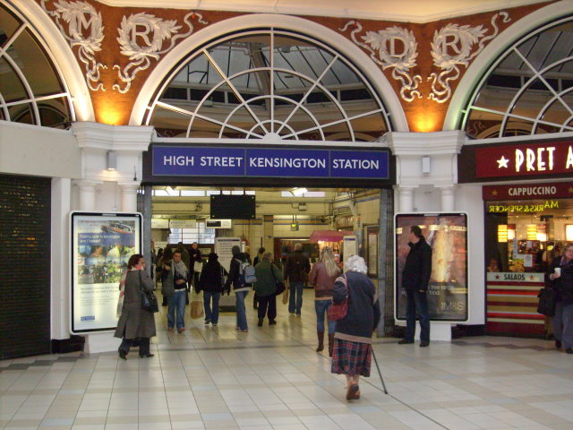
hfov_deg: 43.9
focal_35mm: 43
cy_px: 215
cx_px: 286
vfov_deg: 33.6
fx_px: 712
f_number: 3
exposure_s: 1/45
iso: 200
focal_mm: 7.2
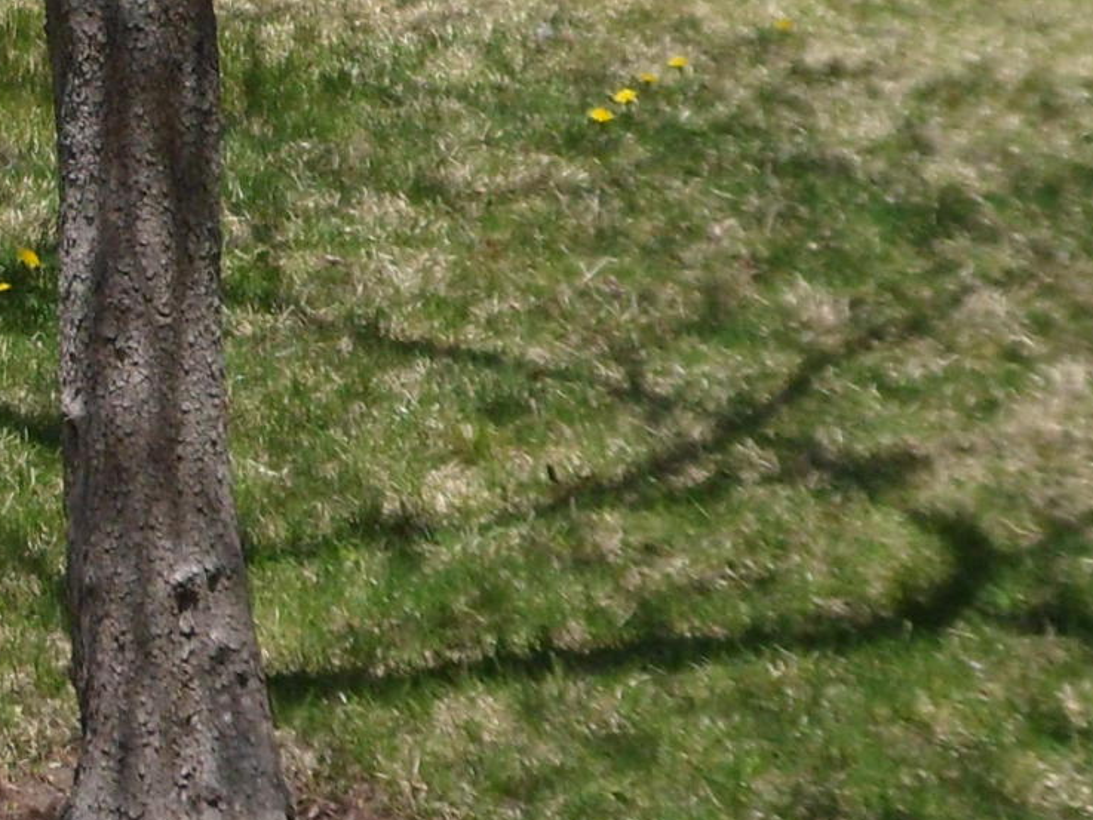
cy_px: -469
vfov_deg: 8.5
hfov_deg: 11.2
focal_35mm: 171
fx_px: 5400
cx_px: -481
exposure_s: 1/750
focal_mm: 6.5
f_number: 4
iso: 80
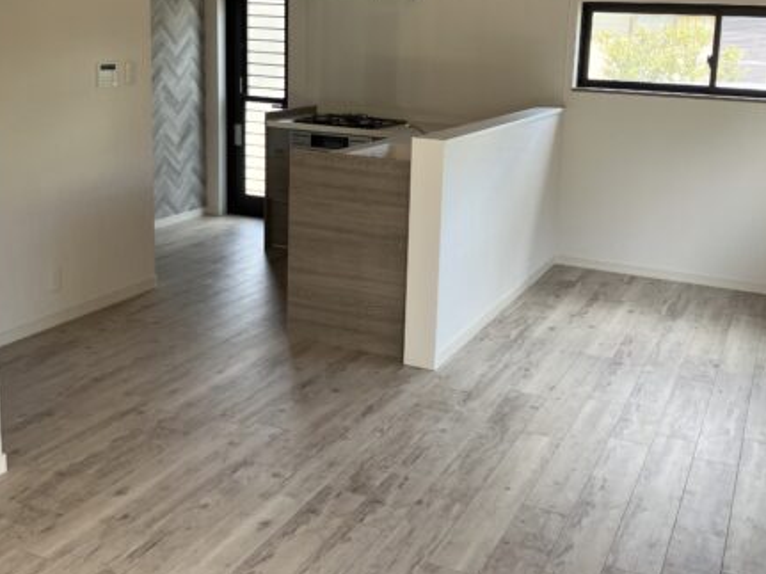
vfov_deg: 36.4
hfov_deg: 47.8
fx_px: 863
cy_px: 188
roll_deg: -2.0
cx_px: 432
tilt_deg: -9.1
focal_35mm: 39
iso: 64
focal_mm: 3.99
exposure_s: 1/121
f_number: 1.8
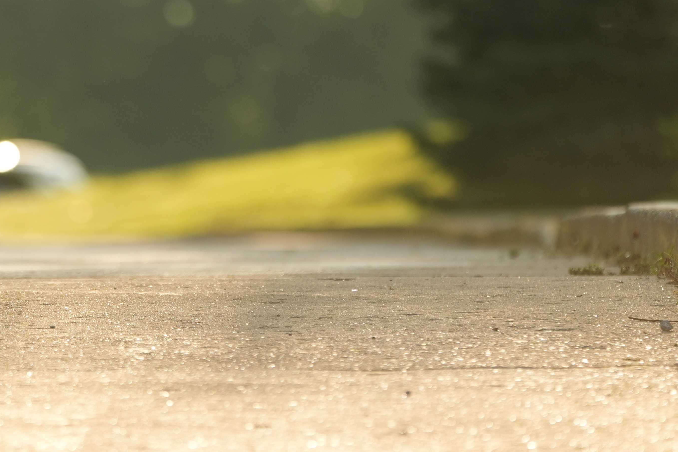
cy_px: 135
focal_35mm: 441
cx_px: 134
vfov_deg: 3.1
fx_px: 8305
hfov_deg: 4.7
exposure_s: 1/3200
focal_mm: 200
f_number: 2.8
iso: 400
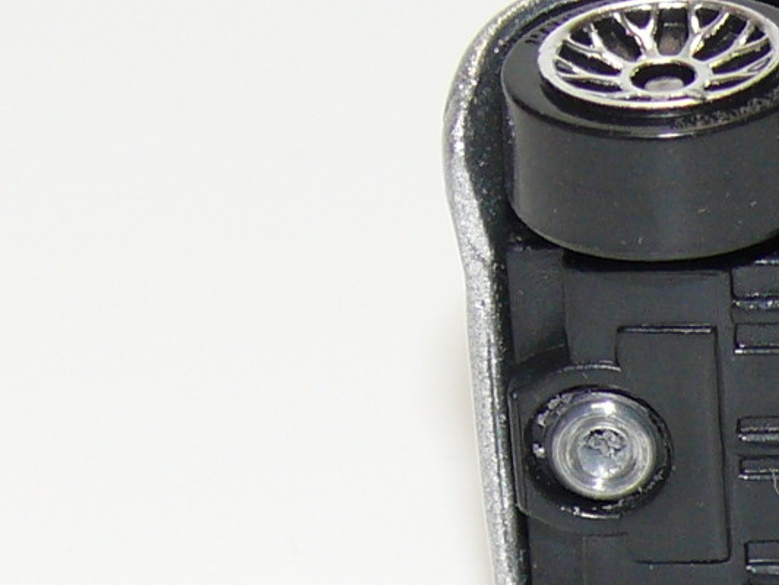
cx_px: 1143
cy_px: 322
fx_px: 7563
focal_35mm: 336
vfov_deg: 4.4
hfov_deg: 5.8
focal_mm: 14.1
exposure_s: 1/30
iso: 100
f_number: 4
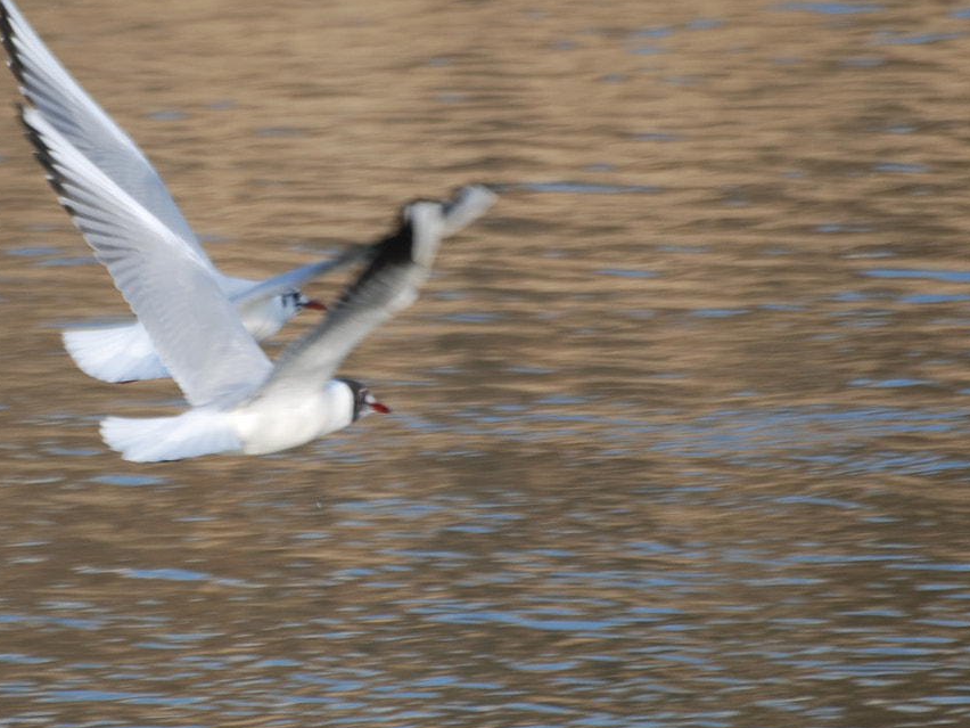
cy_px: 259
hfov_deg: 2.4
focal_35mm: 814
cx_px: 283
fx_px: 22810
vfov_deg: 1.8
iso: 100
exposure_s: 1/200
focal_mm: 300
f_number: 5.6
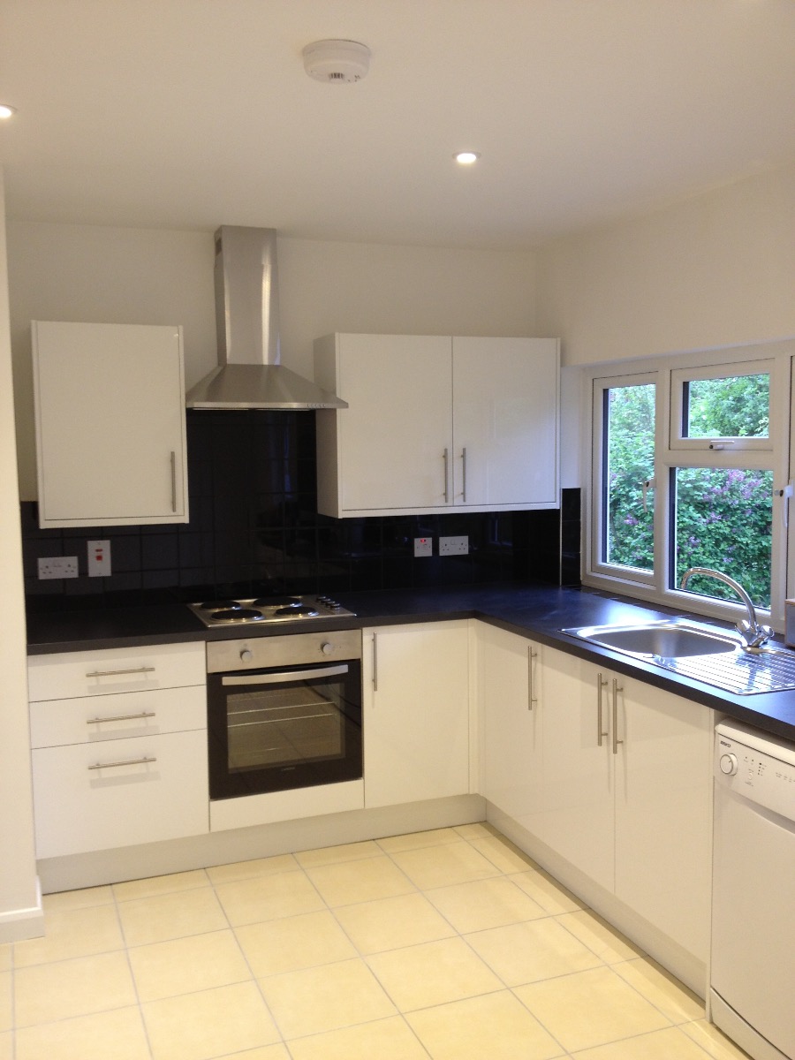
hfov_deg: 40.7
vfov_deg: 52.6
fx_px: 1072
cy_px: 530
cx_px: 398
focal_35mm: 35
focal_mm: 4.28
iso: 64
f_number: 2.4
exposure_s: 1/20
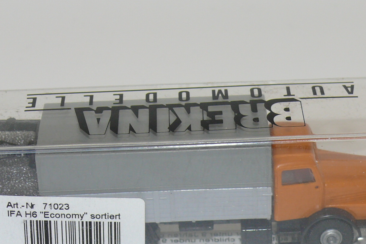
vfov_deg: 10.3
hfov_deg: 15.4
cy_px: 166
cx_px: 191
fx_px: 1352
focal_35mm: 133
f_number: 4
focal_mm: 13.1
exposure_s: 1/30
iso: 100
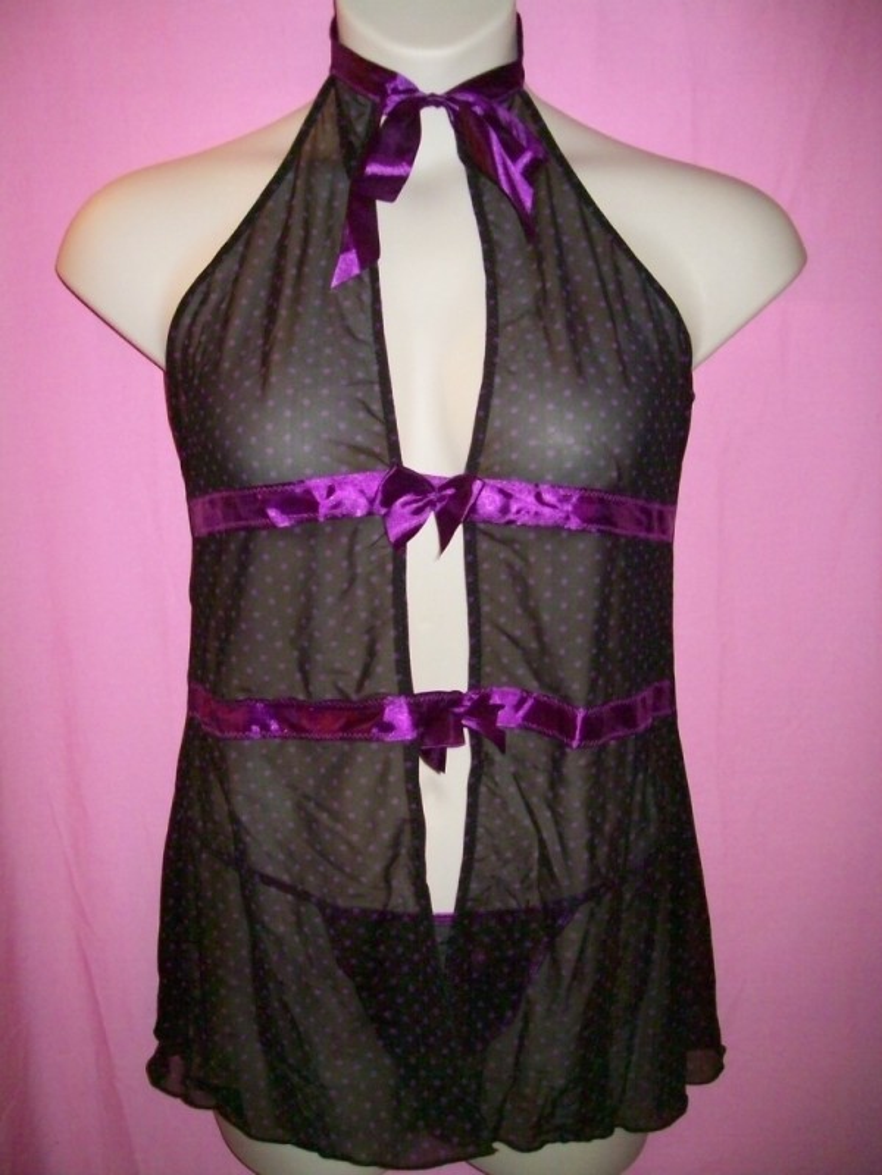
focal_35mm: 36
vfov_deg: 51.4
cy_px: 588
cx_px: 441
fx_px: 1223
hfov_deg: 39.7
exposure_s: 1/64
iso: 160
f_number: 2.7
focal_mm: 6
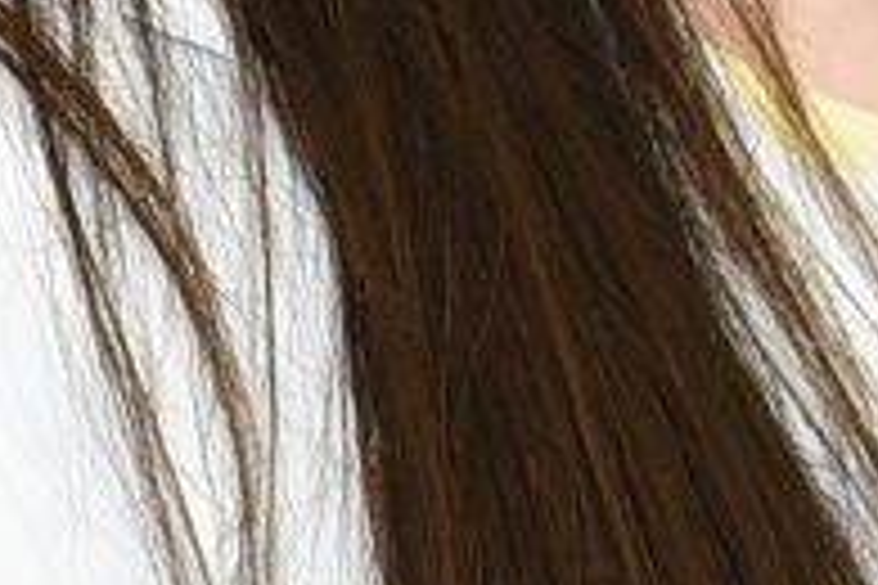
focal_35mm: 379
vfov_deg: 3.6
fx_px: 9243
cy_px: -961
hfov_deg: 5.4
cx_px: 901
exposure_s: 1/200
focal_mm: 62
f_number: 5
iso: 1000
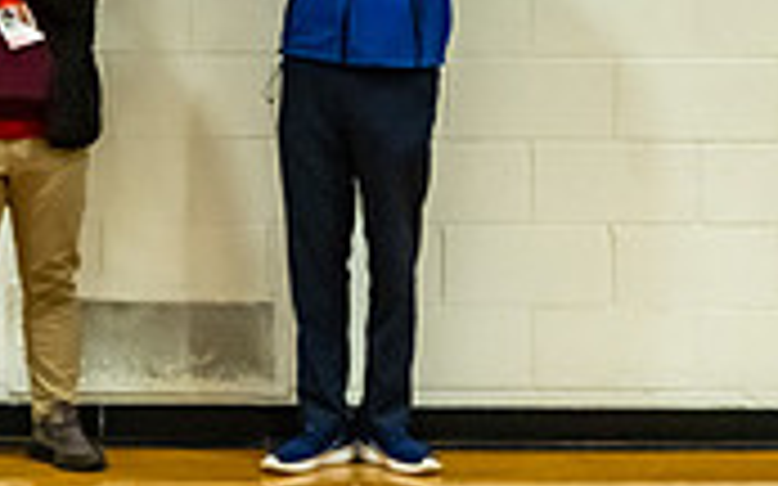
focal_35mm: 684
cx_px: 4
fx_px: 14498
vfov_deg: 1.9
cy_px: 830
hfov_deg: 3.1
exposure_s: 1/1250
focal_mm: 200
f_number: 2.8
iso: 5000
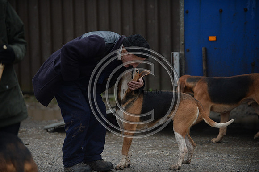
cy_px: 86
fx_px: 1007
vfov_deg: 9.8
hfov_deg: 14.7
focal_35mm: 140
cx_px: 130
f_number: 2.8
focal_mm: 140
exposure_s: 1/800
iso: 1600
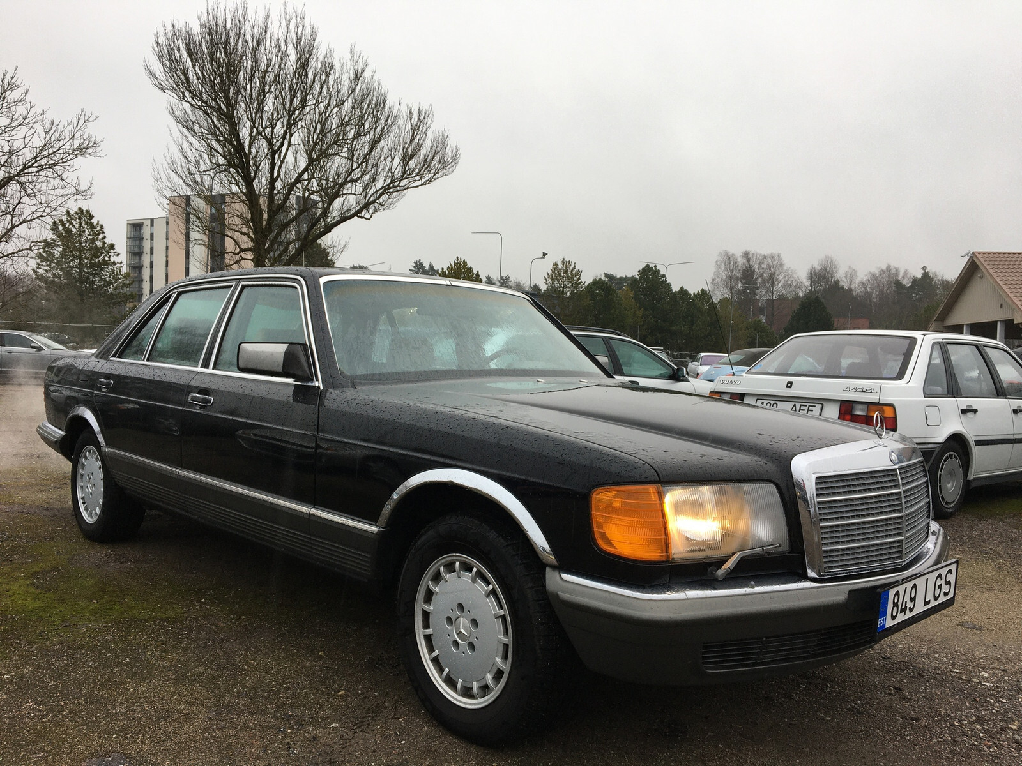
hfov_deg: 61.7
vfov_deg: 48.2
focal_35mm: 29
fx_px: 856
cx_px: 511
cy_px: 383
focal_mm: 4.15
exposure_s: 1/100
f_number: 2.2
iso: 32
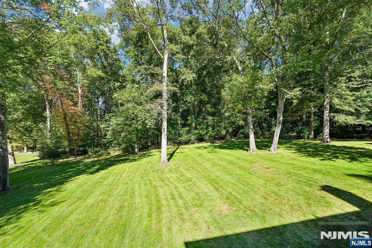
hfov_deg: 96.8
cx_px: 186
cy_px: 124
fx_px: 165
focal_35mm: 16
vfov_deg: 73.7
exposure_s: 1/60
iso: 100
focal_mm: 16
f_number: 8
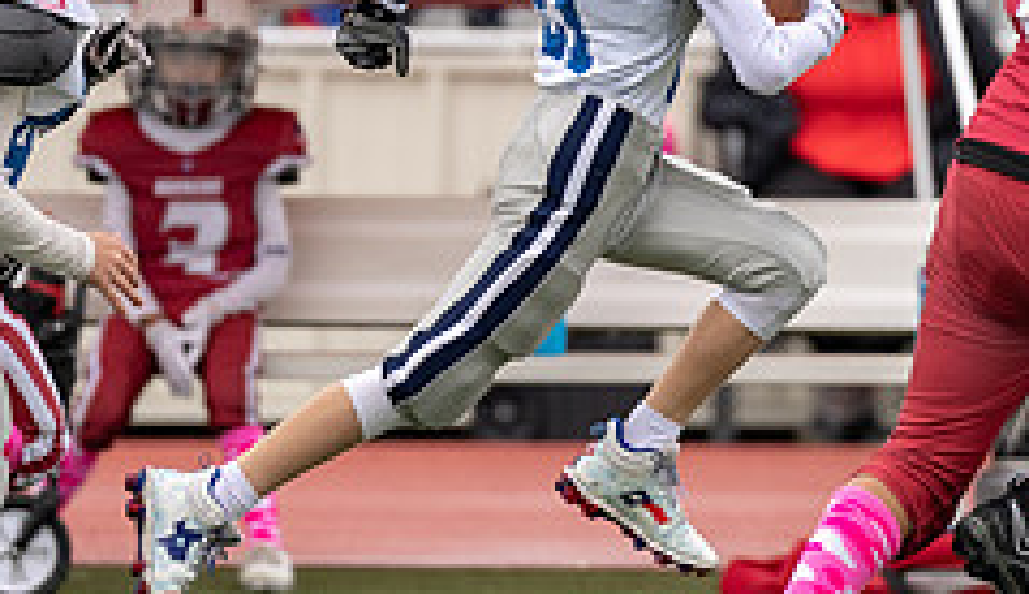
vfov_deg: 1.7
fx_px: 20211
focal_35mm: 736
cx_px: 456
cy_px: 81
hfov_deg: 2.9
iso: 160
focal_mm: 200
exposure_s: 1/1250
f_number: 2.8
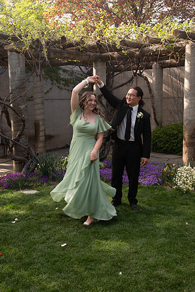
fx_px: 357
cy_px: 146
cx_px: 98
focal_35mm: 44
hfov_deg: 30.5
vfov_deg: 44.5
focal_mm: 44
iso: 250
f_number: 5.6
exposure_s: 1/125
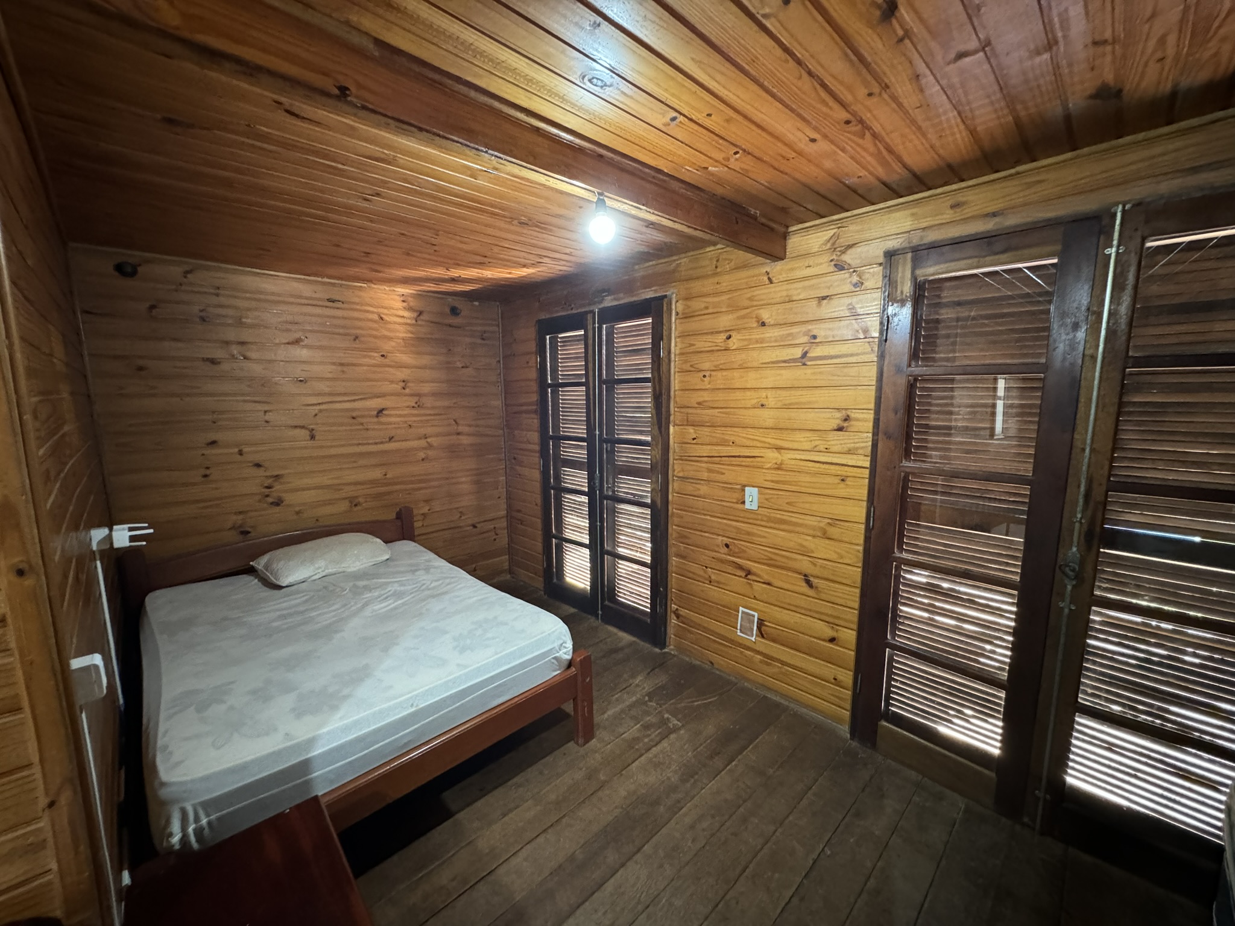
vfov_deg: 85.7
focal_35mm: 14
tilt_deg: -7.8
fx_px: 499
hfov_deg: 102.1
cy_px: 463
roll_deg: +0.6
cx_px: 618
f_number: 2.2
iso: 1000
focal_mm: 2.22
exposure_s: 1/40
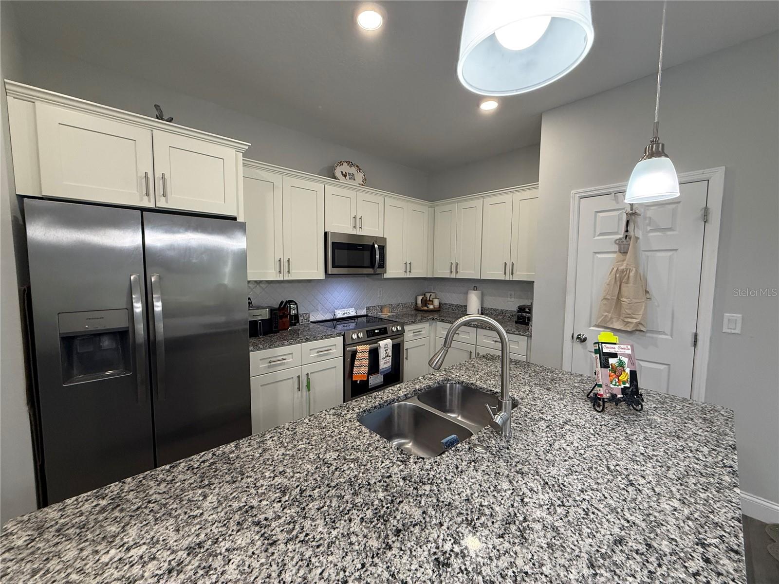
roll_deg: -0.8
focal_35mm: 14
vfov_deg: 85.7
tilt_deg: -4.1
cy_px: 292
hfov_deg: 102.1
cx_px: 390
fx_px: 315
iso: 250
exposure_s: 1/120
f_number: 2.2
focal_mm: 2.22
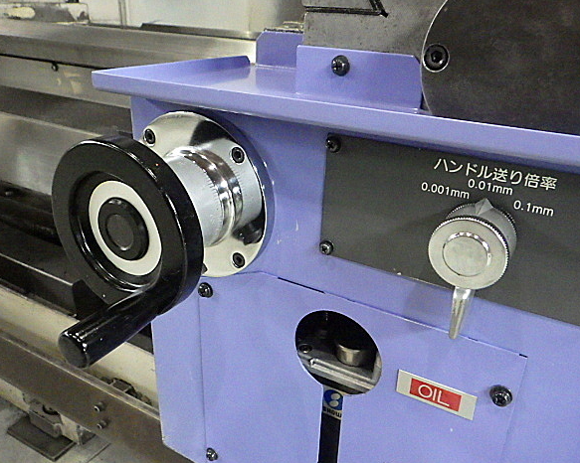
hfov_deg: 58.8
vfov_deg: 48.5
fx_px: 515
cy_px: 235
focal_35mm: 30
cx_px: 290
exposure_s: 1/45
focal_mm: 5
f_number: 3.5
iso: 1250
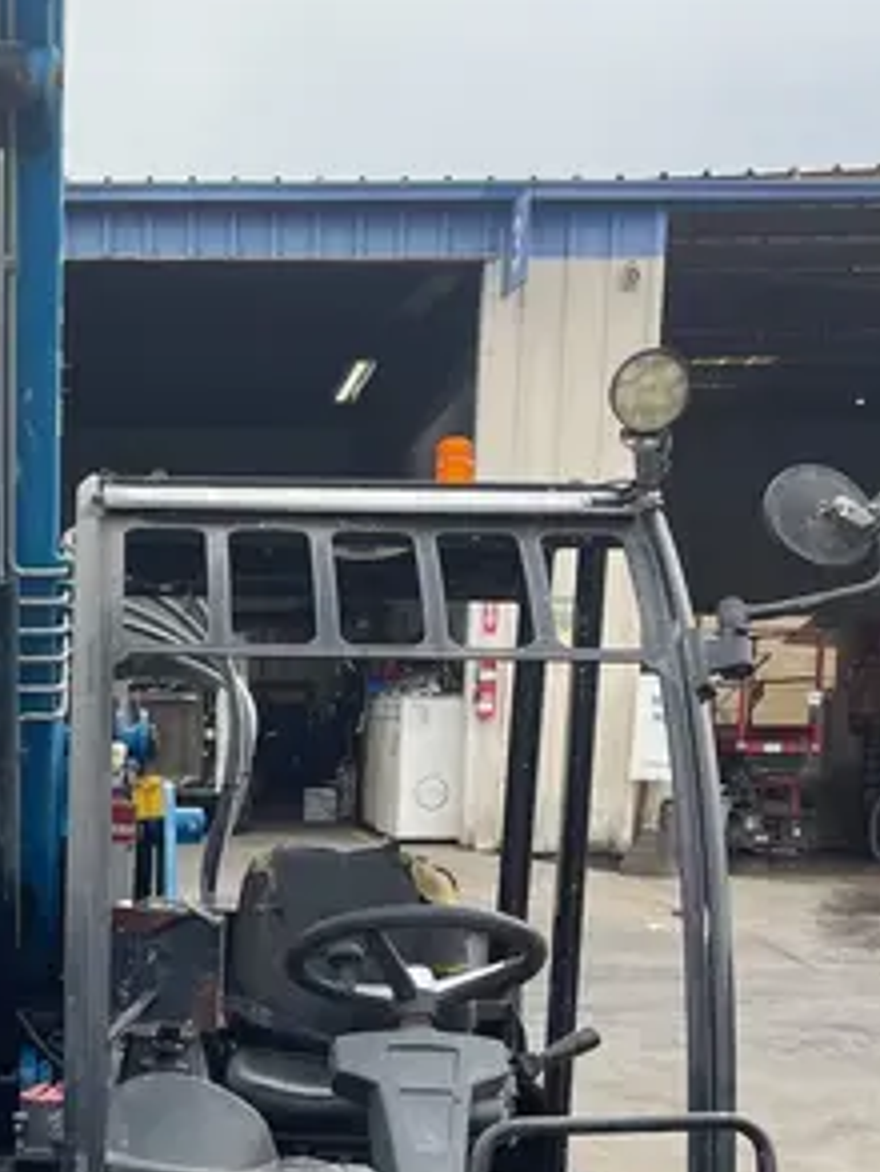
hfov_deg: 21.9
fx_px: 2202
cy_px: 1070
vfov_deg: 28.6
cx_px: 28
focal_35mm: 65
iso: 32
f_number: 1.6
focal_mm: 4.2
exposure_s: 1/629
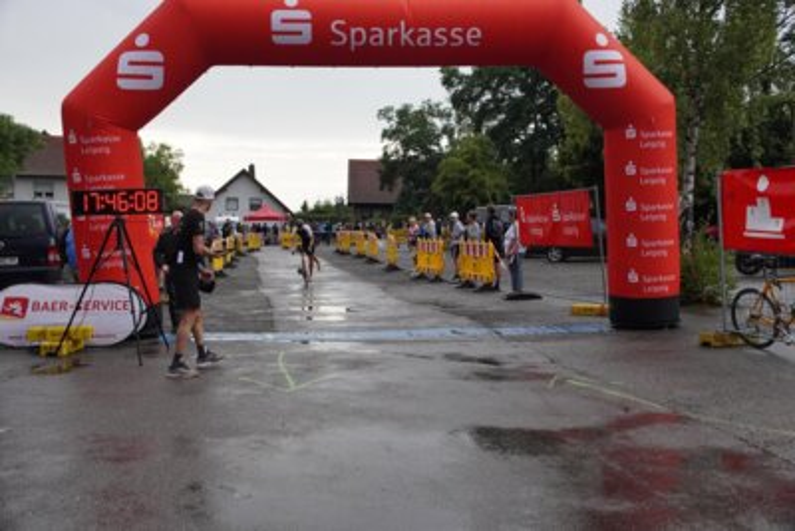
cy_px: 266
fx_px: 862
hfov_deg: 49.5
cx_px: 398
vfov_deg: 34.2
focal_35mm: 39
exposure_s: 1/640
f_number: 6.3
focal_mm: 26
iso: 1600
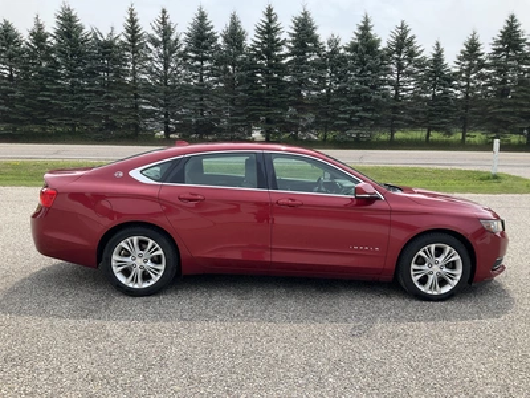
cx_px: 265
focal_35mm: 29
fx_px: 444
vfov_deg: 48.2
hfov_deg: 61.7
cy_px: 199
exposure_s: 1/1168
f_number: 1.8
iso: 25
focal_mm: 3
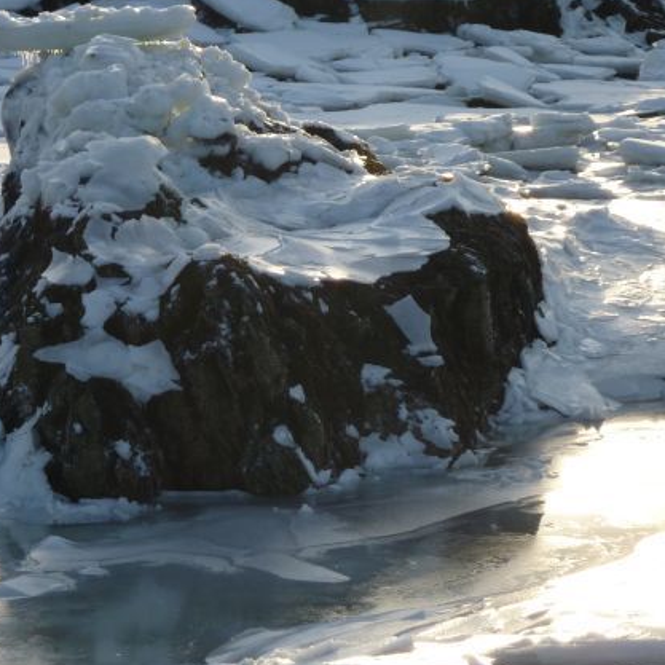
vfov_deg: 8.7
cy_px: 284
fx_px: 4390
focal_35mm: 202
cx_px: 282
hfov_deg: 8.7
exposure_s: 1/400
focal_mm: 19.5
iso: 80
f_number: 4.4
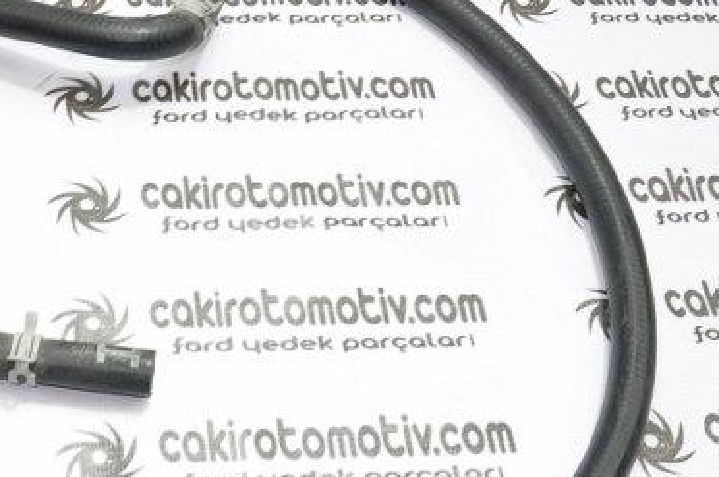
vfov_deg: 17.8
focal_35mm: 76
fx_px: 1520
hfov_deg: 25.8
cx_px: 79
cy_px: 276
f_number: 4
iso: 200
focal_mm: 21
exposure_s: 1/15
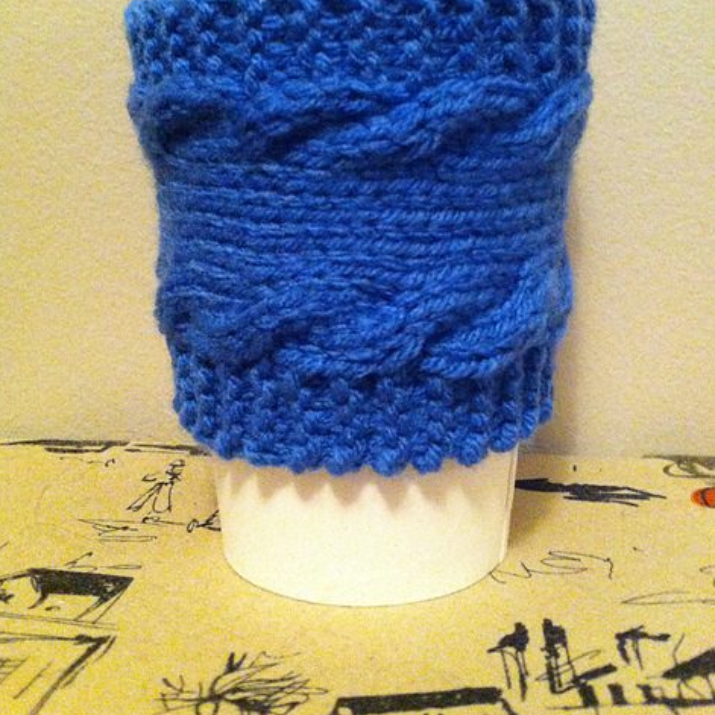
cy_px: 243
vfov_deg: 39.6
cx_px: 357
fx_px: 981
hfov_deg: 40.0
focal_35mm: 42
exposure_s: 1/15
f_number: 2.8
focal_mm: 3.85
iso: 1000
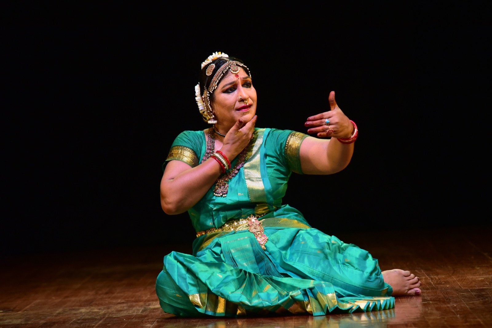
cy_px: 164
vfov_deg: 6.5
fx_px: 2869
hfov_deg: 9.8
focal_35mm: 210
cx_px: 246
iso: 4000
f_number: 6.3
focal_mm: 210
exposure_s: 1/320
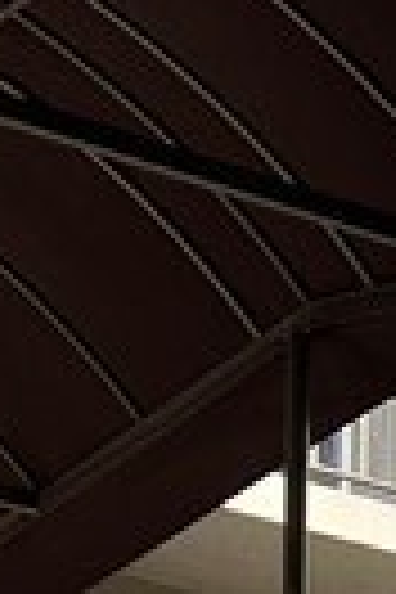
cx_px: 670
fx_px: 3465
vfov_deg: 9.1
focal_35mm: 210
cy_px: 1242
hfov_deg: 6.4
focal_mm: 5.7
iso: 50
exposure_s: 1/1252
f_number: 1.5
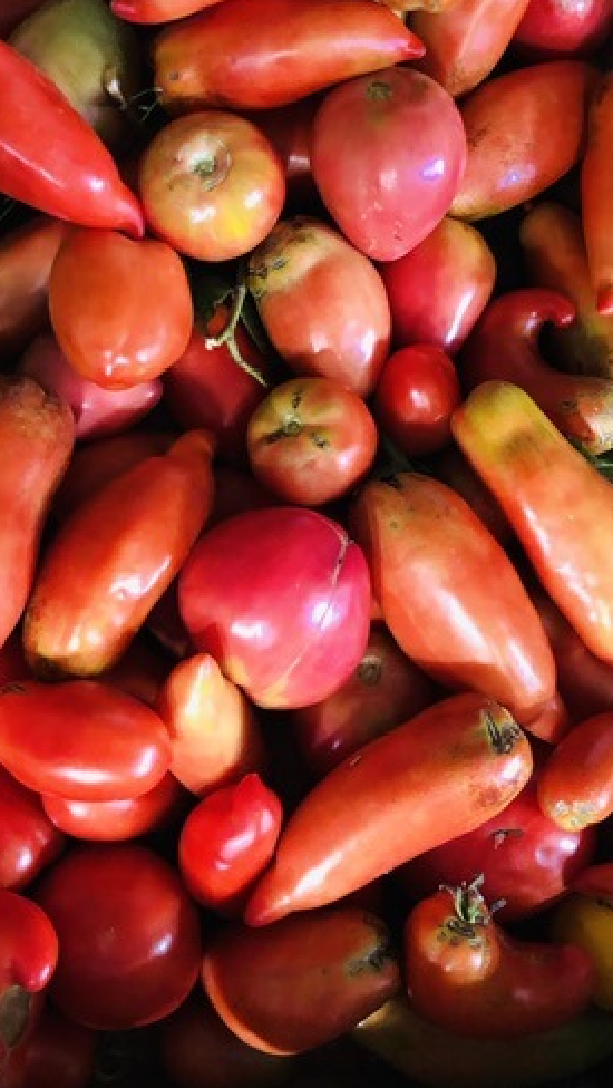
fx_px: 1154
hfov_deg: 29.6
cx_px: 218
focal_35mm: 40
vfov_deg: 50.3
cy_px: 459
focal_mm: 4
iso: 100
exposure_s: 1/4
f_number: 1.8
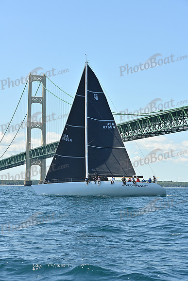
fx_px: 720
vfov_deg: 22.1
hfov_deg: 14.9
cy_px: 140
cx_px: 94
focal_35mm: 92
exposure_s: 1/1000
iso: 320
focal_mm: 92
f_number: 8
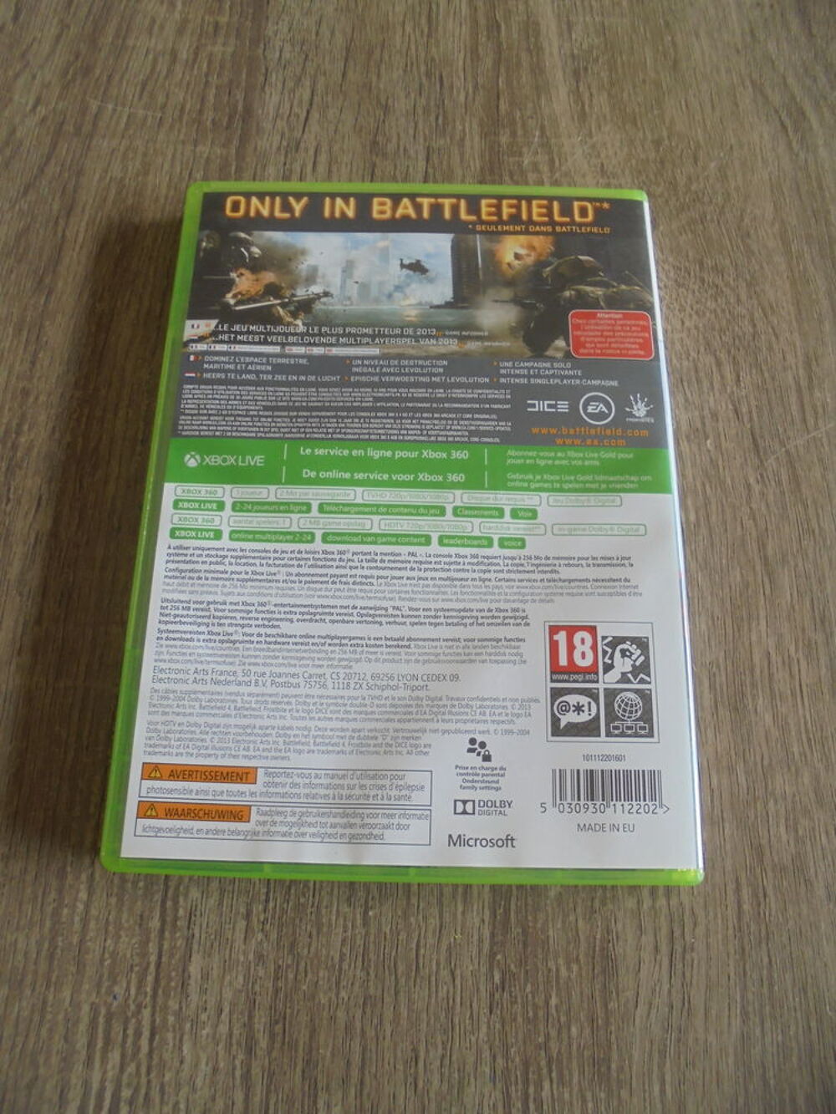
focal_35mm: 26
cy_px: 557
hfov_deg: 53.1
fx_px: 837
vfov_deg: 67.3
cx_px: 418
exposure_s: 1/30
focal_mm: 4.6
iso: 160
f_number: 3.5
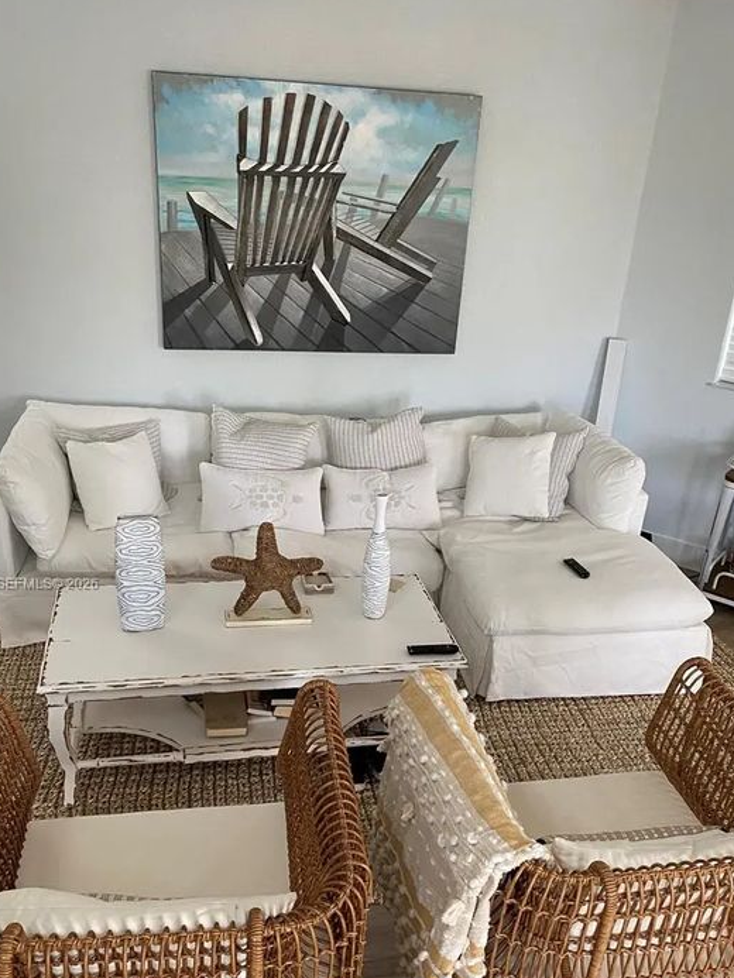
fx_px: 904
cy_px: 585
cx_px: 364
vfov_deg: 56.4
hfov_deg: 44.2
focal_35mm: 32
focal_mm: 4.25
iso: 250
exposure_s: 1/60
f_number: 1.8
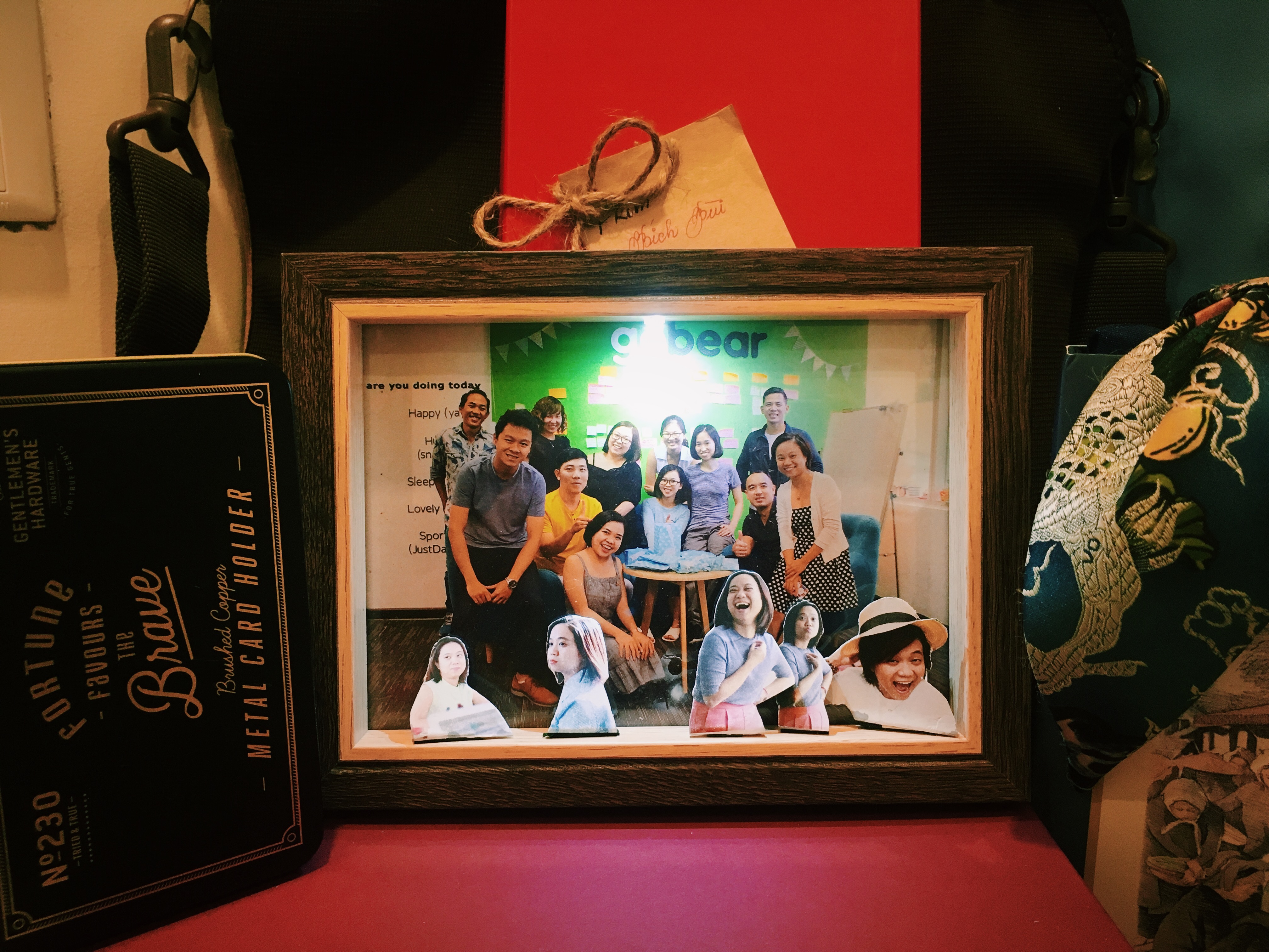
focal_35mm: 29
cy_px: 476
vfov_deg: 48.2
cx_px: 634
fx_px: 1063
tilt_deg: -12.0
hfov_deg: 61.7
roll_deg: -0.6
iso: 125
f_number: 2.2
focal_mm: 4.15
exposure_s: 1/33
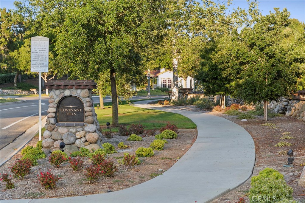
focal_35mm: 70
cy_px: 102
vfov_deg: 19.4
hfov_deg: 28.9
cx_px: 152
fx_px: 593
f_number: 5.6
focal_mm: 70
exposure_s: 1/100
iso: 400
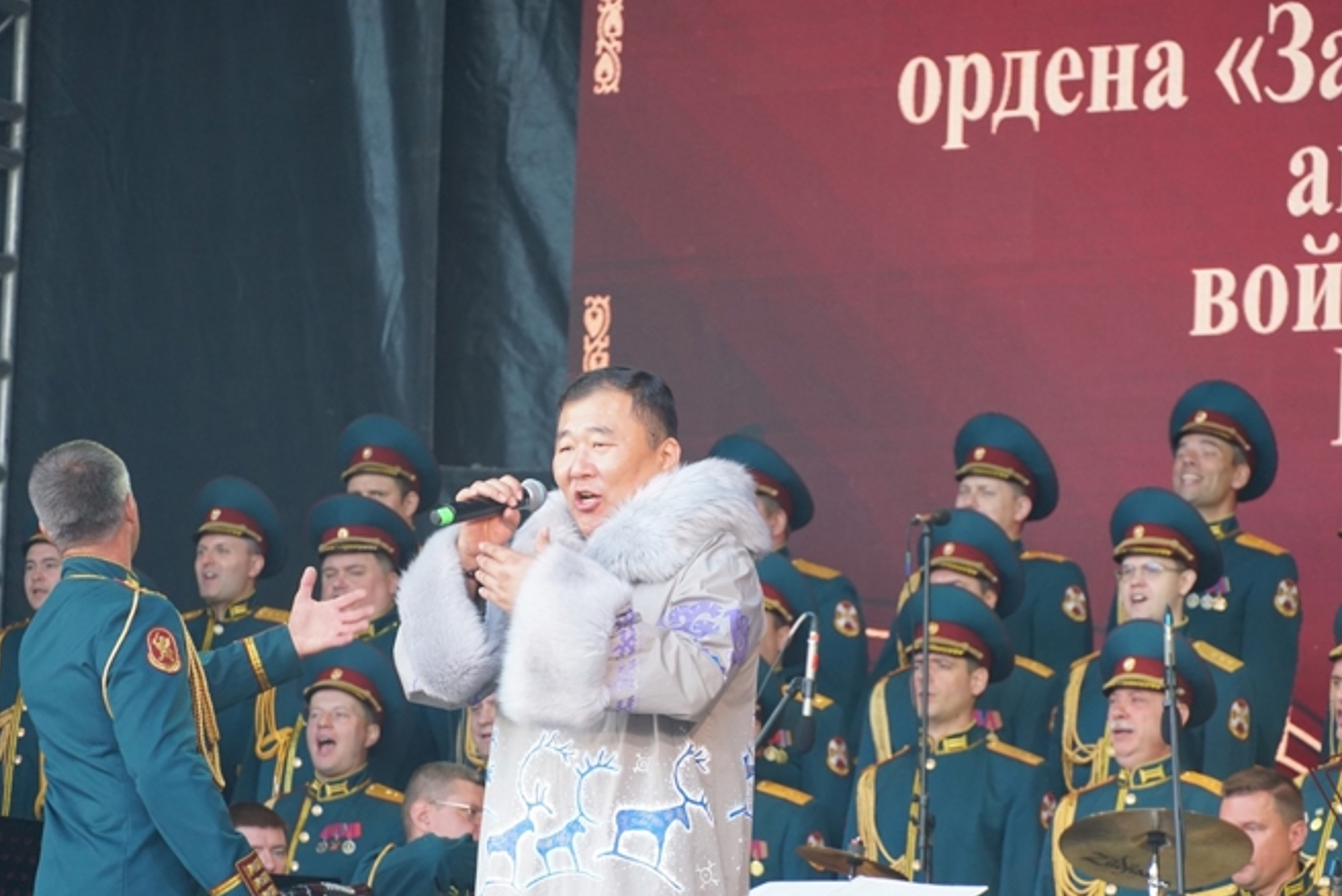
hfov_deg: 9.5
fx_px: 8055
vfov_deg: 6.4
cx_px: 755
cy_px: 475
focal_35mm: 216
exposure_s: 1/200
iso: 1000
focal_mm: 126
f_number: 5.6
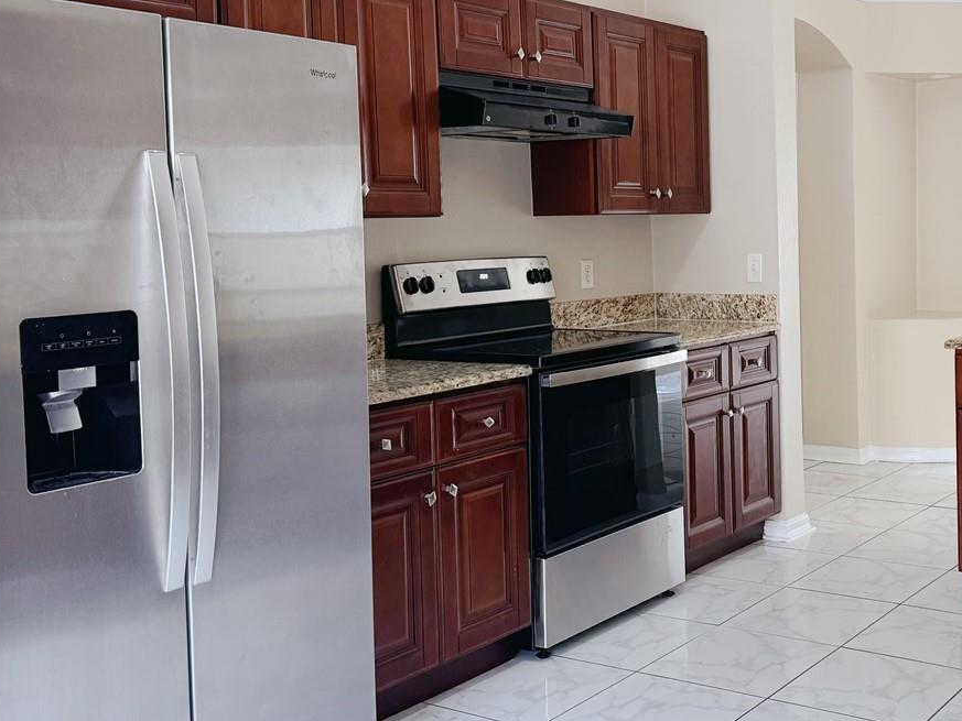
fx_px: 1223
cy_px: 264
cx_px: 777
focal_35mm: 44
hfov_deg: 41.0
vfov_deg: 32.7
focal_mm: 6.76
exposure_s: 1/91
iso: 200
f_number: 1.78
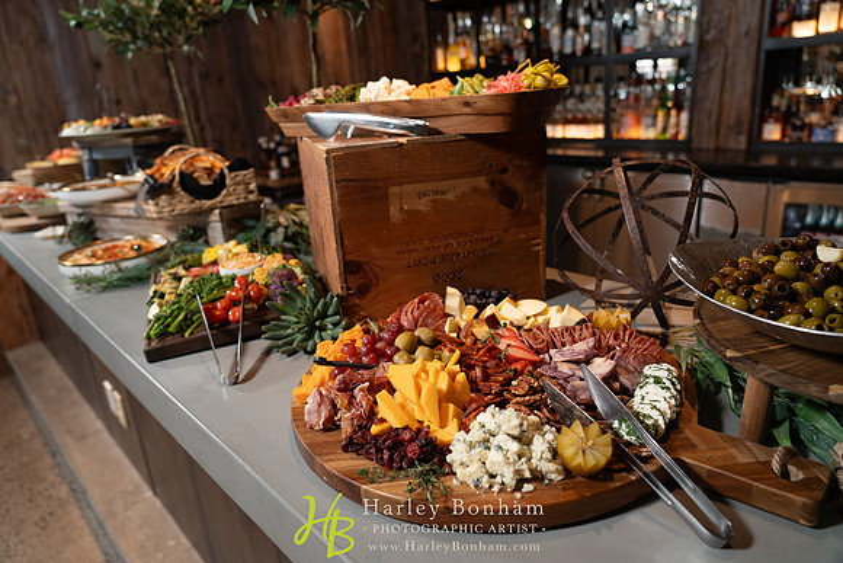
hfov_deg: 73.7
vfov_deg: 53.2
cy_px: 282
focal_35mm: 24
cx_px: 422
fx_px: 562
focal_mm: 24
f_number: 4
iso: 1600
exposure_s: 1/200
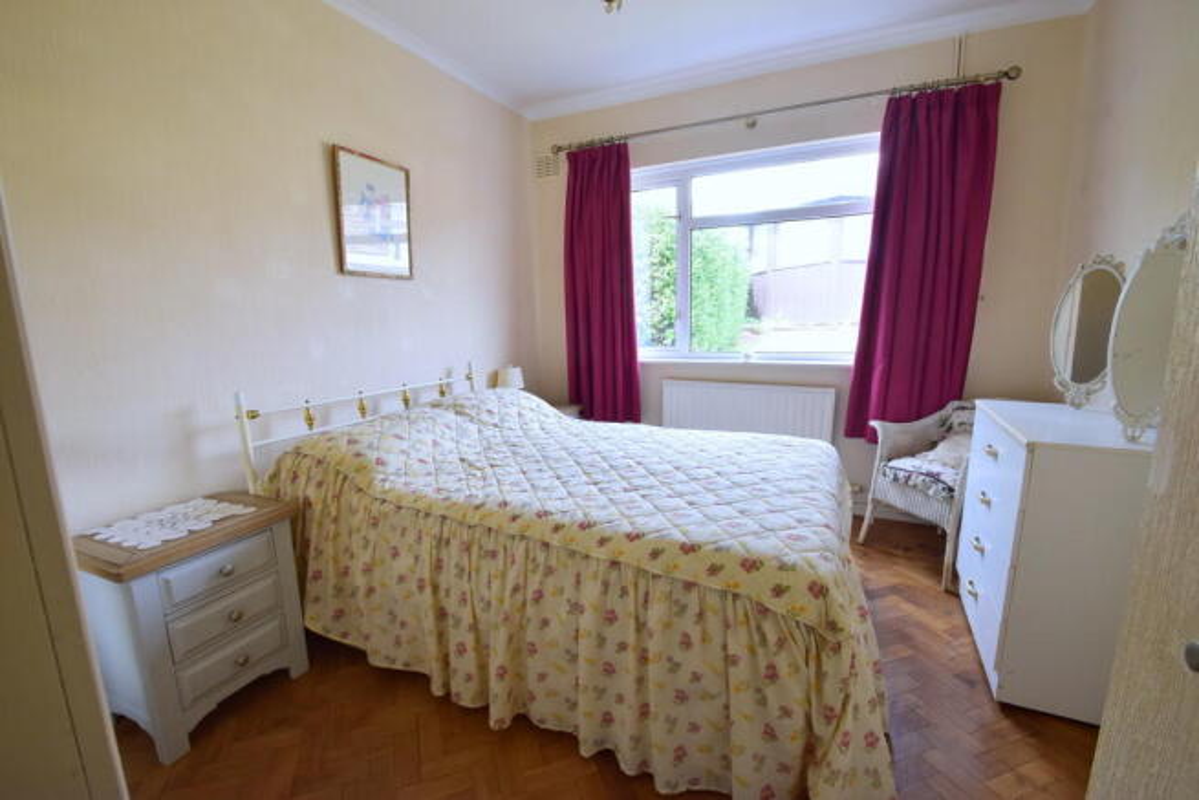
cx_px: 600
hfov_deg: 100.4
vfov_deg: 77.4
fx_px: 500
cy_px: 400
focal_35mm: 15
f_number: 8
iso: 560
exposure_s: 1/60
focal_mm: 10
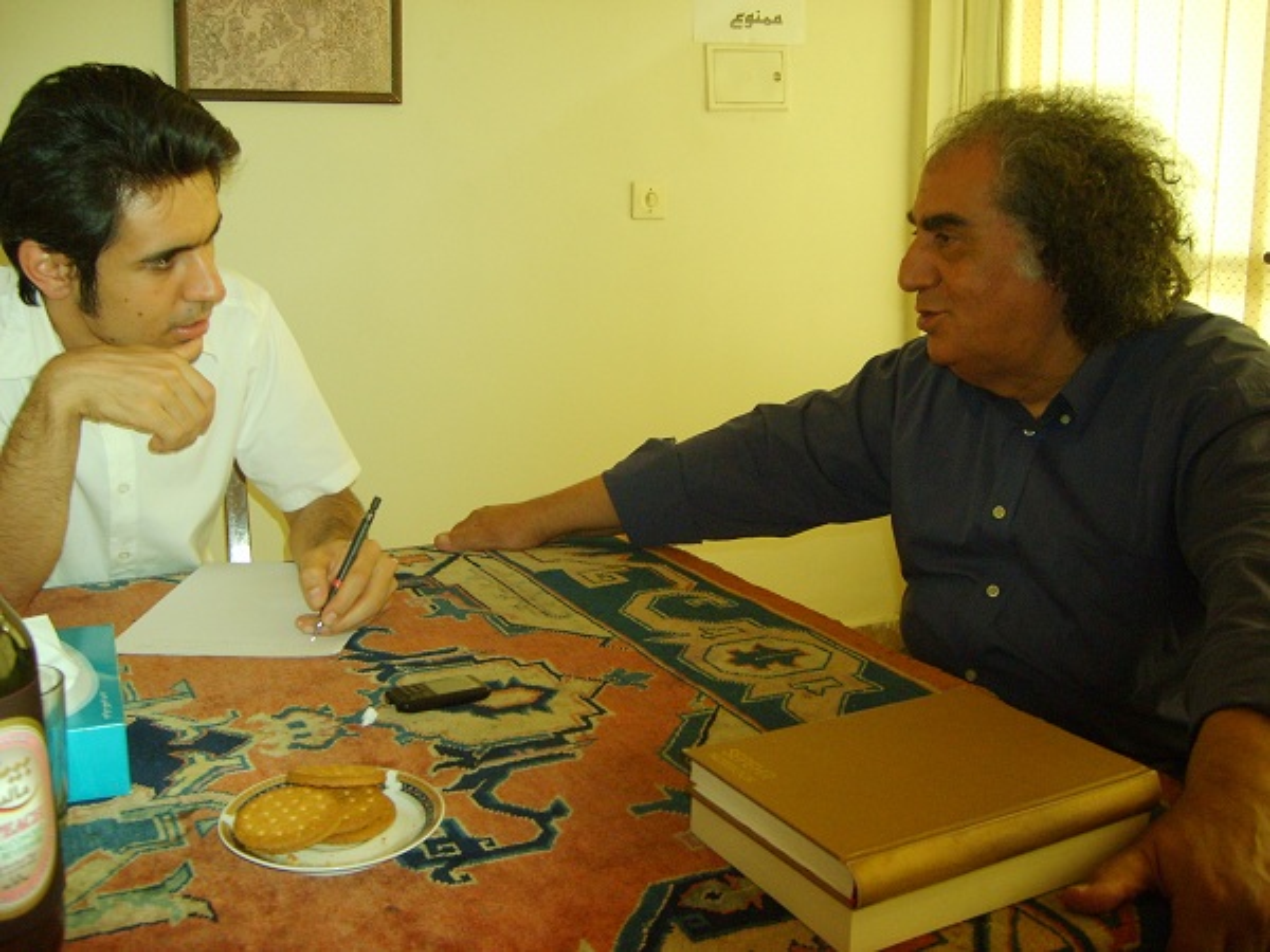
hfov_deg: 52.6
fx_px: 1284
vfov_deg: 40.7
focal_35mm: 35
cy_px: 476
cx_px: 635
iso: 235
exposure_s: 1/45
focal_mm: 5.8
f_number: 2.8
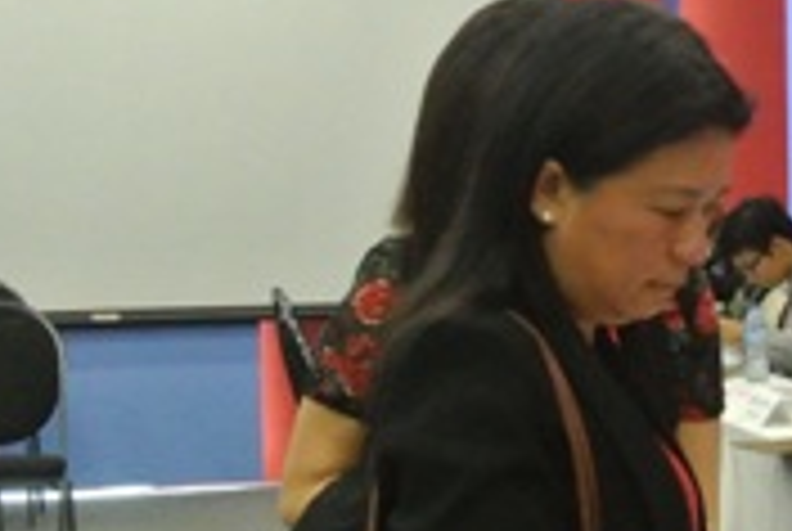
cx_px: 1179
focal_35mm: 114
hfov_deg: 16.4
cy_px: 259
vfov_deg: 12.1
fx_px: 2512
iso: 2500
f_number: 4
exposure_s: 1/60
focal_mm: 14
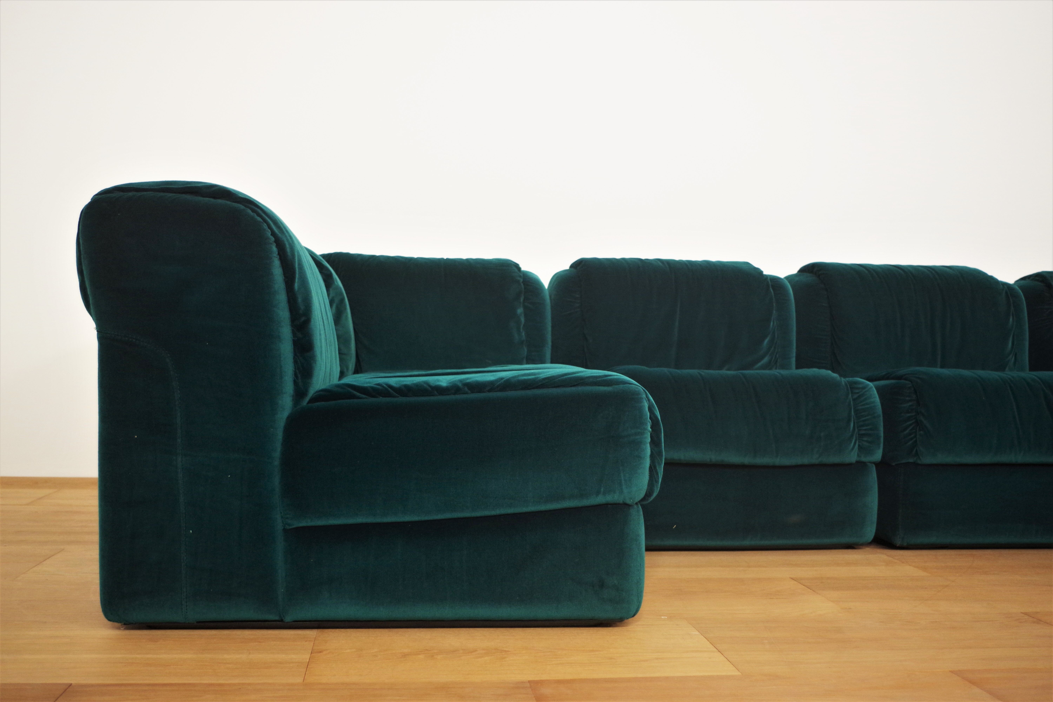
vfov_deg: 36.9
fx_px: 1053
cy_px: 351
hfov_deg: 53.1
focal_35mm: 36
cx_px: 526
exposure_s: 1/60
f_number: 4
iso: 800
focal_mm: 24.38
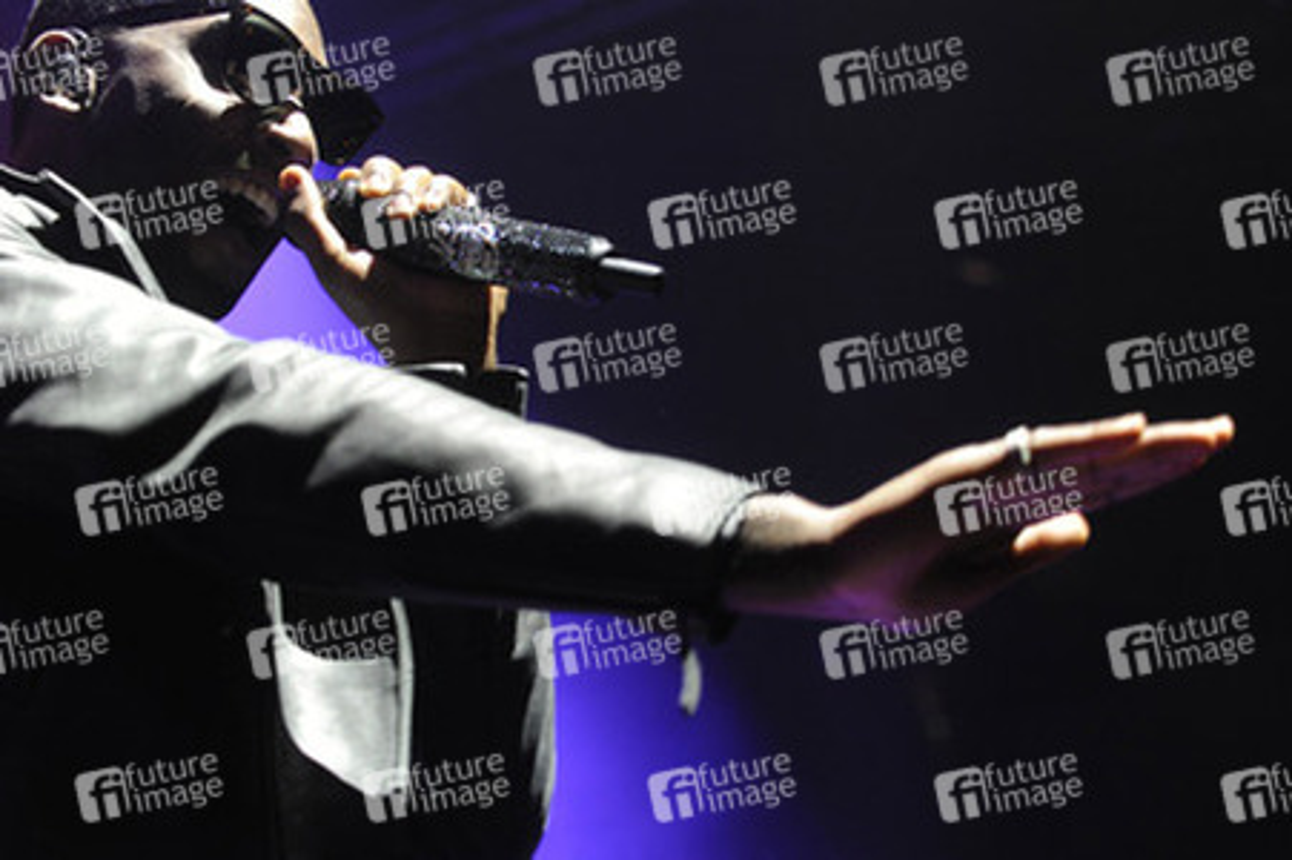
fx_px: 2510
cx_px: 646
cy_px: 430
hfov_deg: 28.9
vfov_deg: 19.4
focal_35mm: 70
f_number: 5
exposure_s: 1/80
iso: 3200
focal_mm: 70
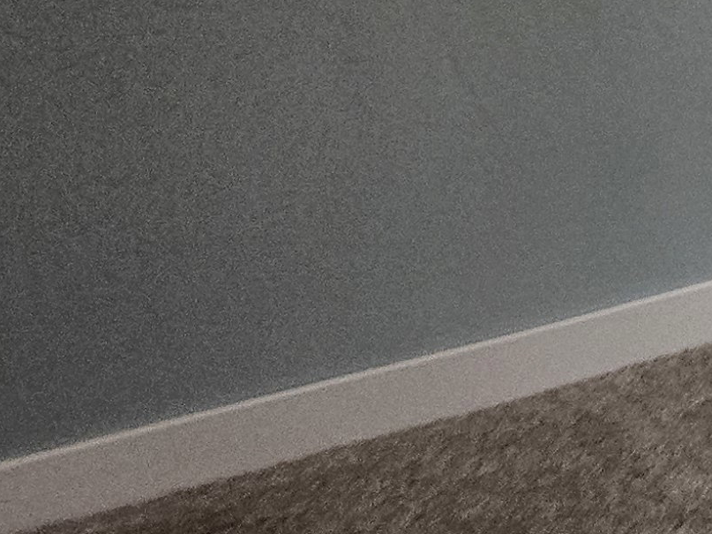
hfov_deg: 14.2
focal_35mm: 114
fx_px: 2344
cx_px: 1463
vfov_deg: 12.2
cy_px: -352
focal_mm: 5.4
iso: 125
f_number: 1.8
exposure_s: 1/120
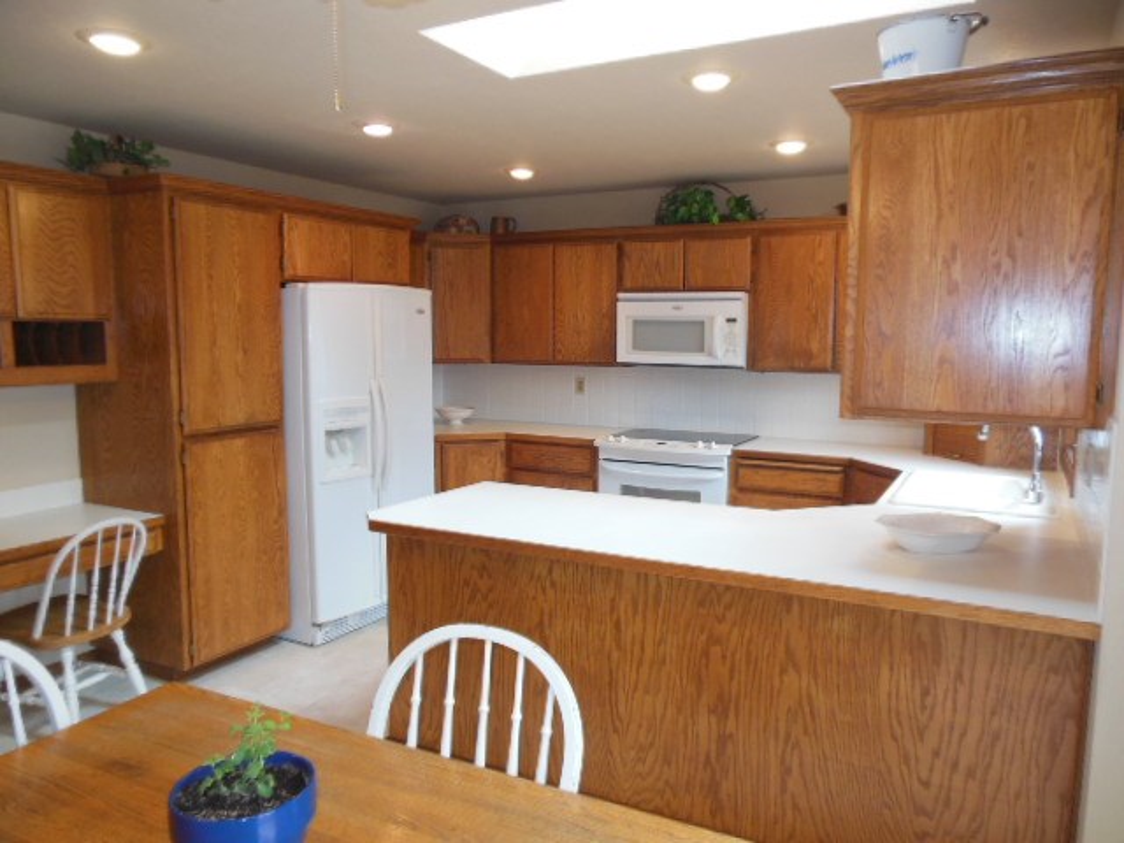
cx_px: 562
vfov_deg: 54.9
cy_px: 422
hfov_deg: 69.4
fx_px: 812
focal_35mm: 25
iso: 200
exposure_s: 1/30
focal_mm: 4.5
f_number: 3.2
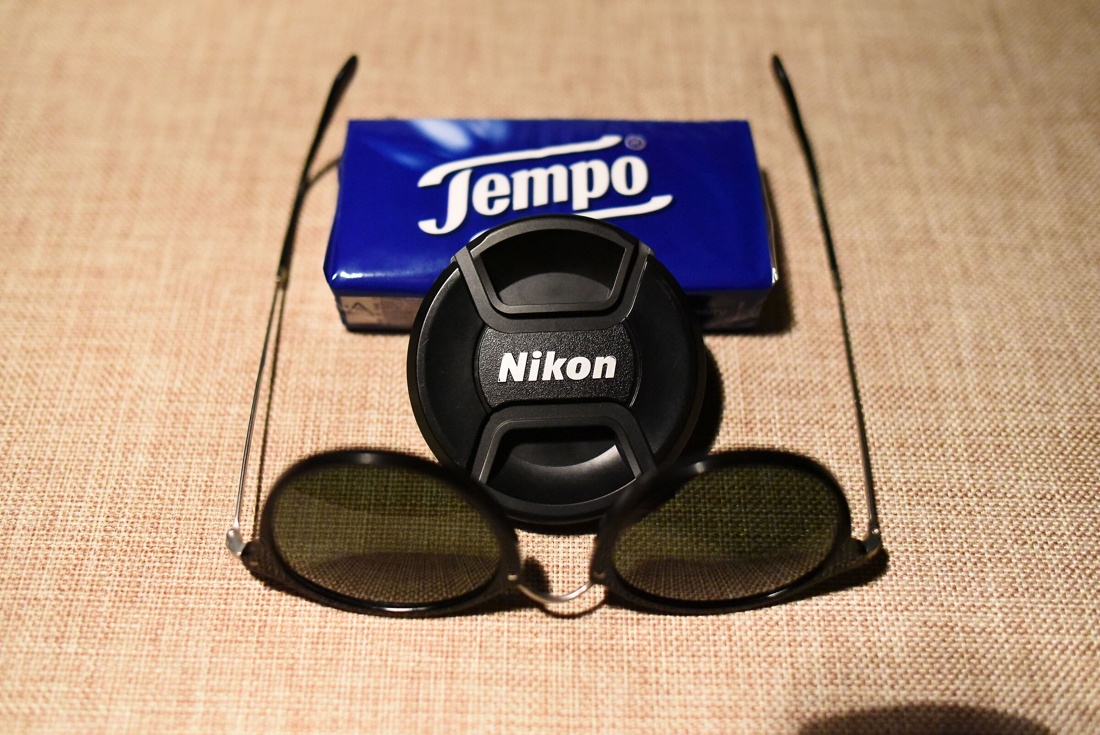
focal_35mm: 28
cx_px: 550
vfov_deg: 46.4
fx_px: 856
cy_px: 368
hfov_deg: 65.5
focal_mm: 28
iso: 12800
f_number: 2.4
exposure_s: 1/4000
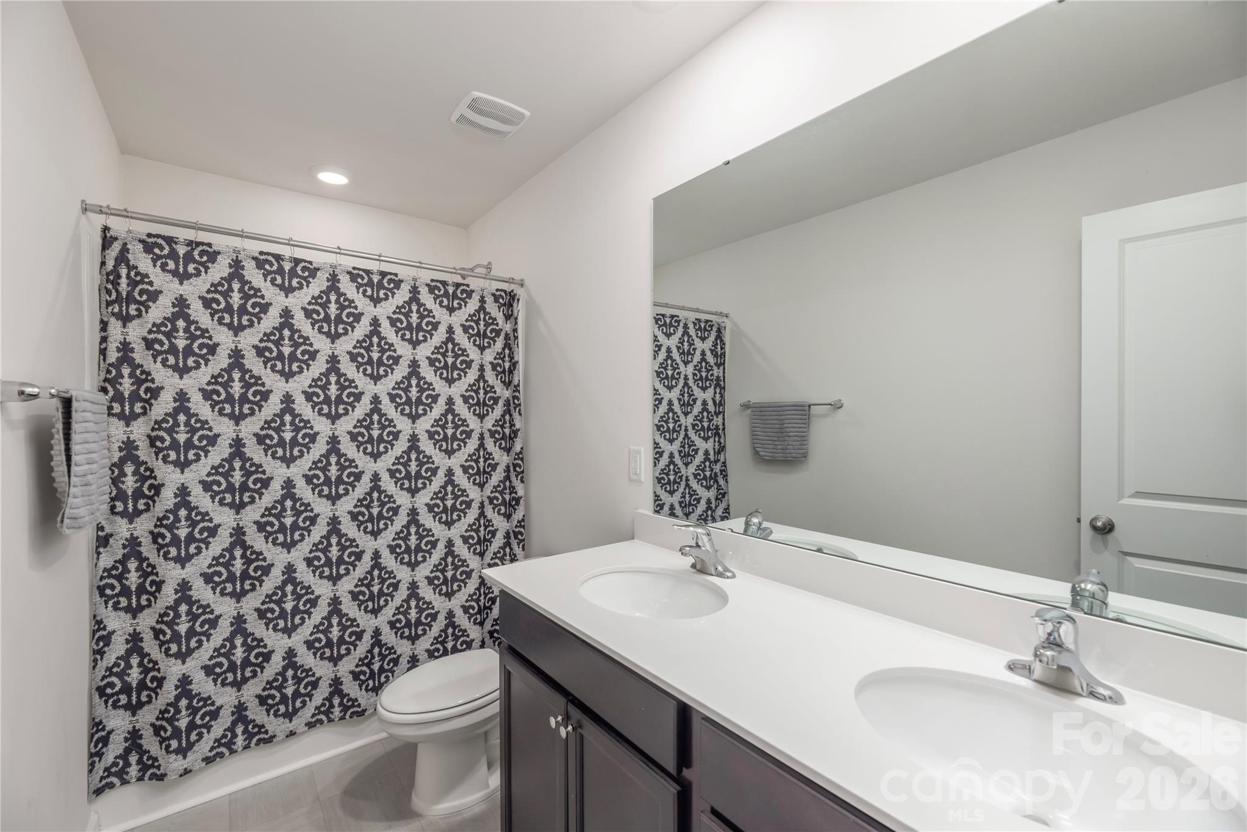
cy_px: 416
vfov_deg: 81.2
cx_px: 624
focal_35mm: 14
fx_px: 485
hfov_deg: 104.2
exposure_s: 1/200
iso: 320
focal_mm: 14
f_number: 8
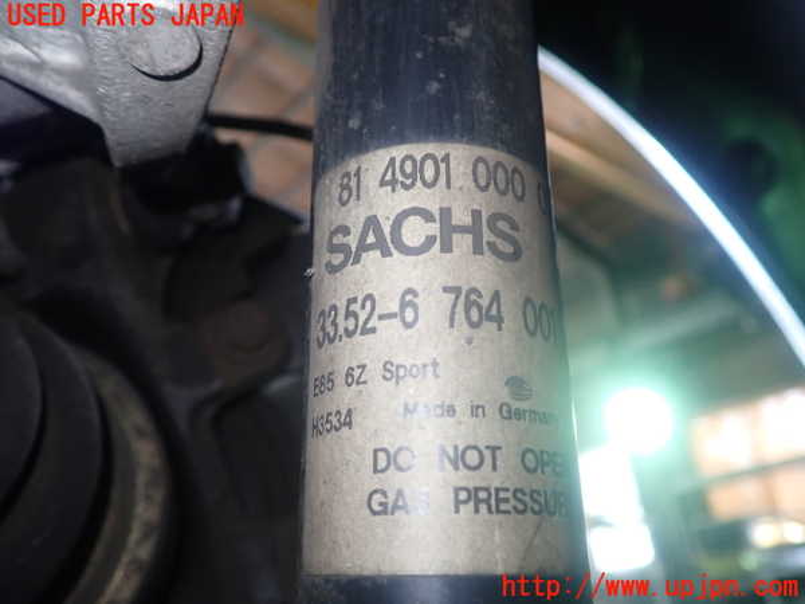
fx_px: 698
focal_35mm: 30
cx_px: 402
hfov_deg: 60.0
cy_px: 302
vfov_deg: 46.8
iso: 200
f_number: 2.3
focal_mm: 5.4
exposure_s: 1/30
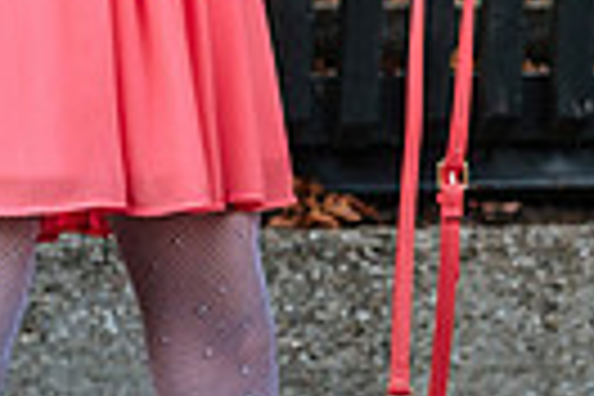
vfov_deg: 2.4
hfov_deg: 3.6
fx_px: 9470
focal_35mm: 574
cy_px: -349
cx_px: 603
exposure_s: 1/400
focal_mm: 87.1
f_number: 3.2
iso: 800
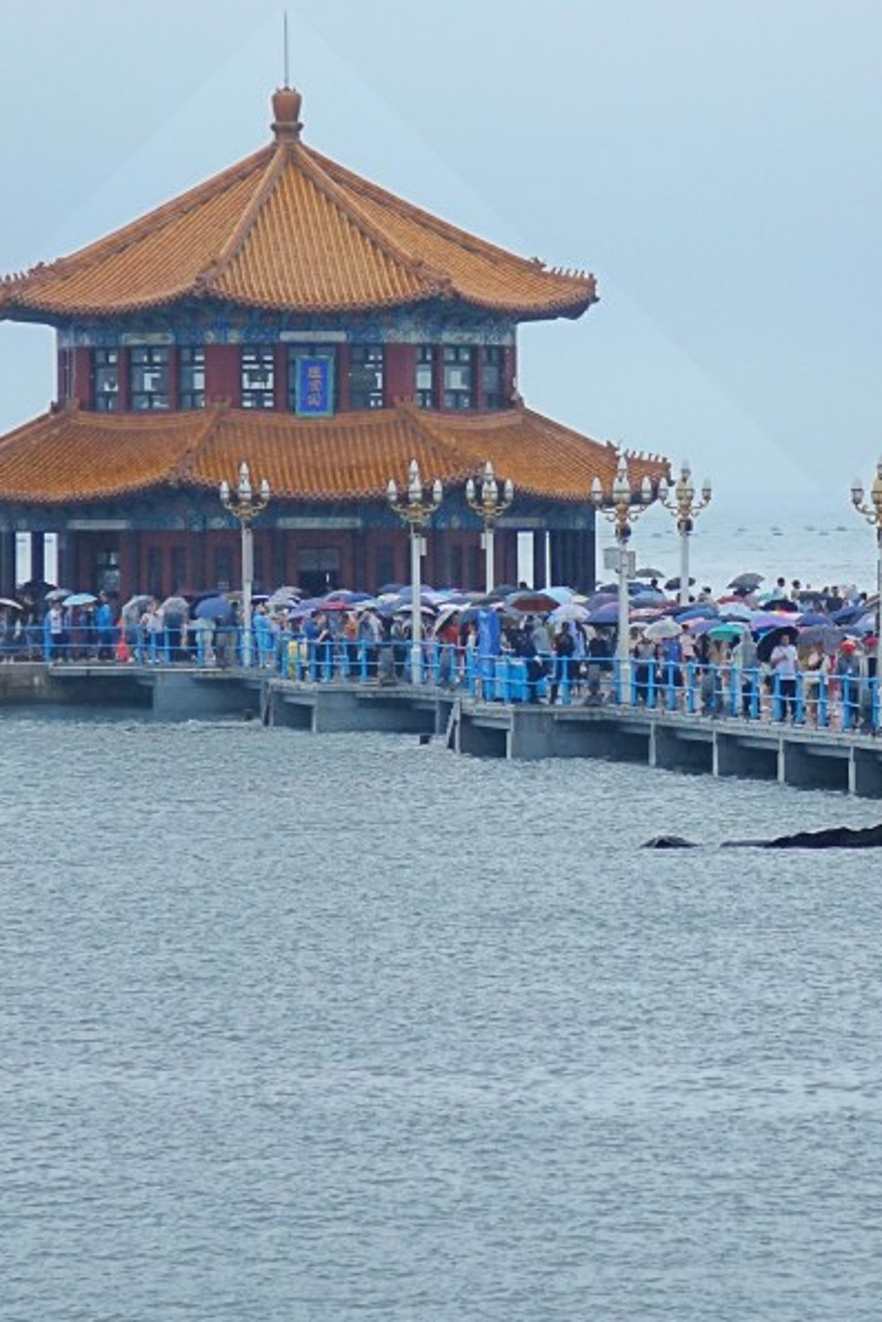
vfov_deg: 5.2
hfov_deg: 3.5
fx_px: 14580
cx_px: 631
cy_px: 540
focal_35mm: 397
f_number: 4.5
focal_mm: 72.3
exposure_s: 1/800
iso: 125
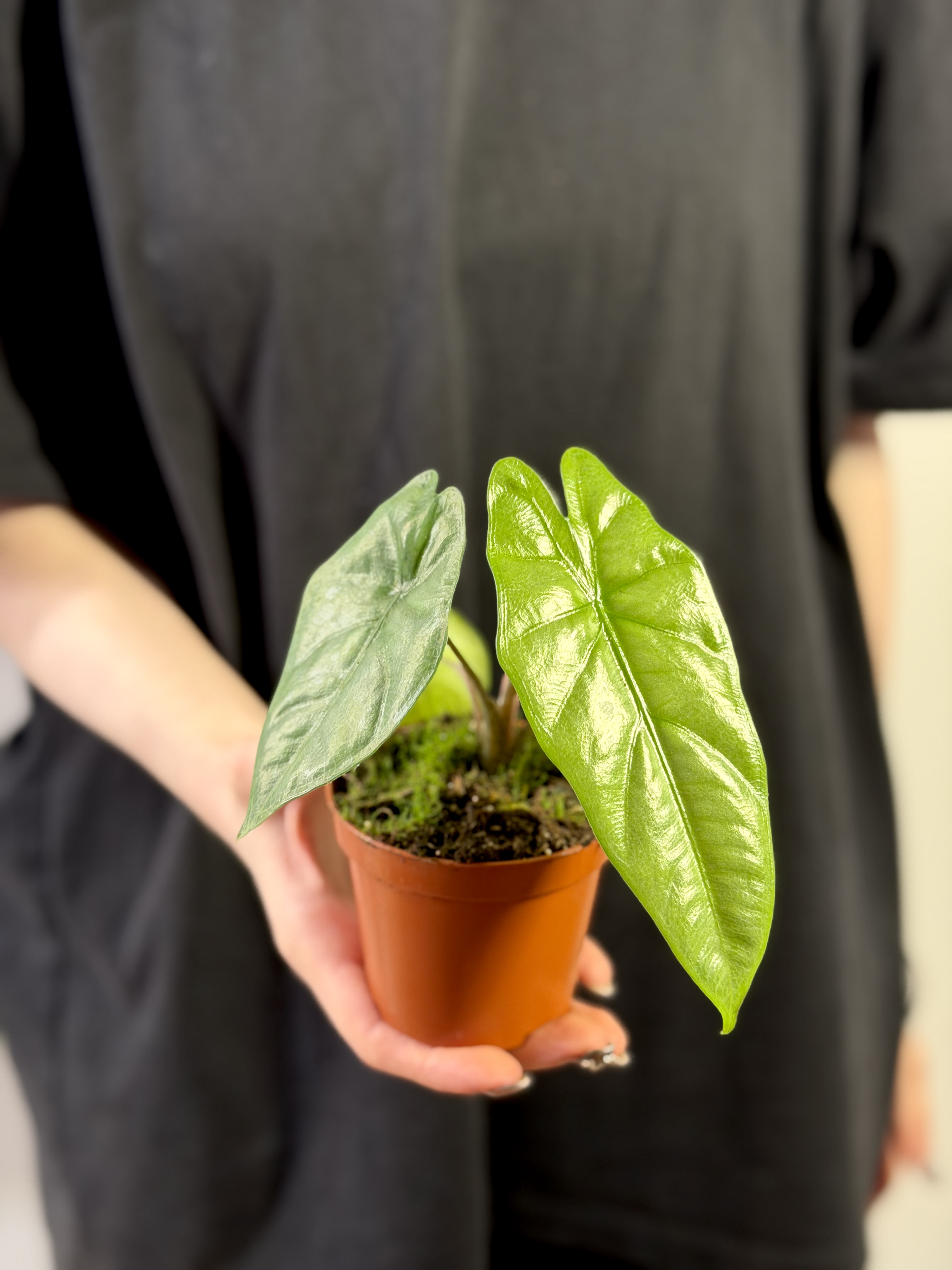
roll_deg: -0.7
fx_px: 1760
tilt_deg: -17.5
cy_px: 635
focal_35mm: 48
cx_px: 476
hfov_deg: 30.3
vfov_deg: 39.7
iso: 125
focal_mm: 6.76
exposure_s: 1/50
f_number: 1.78
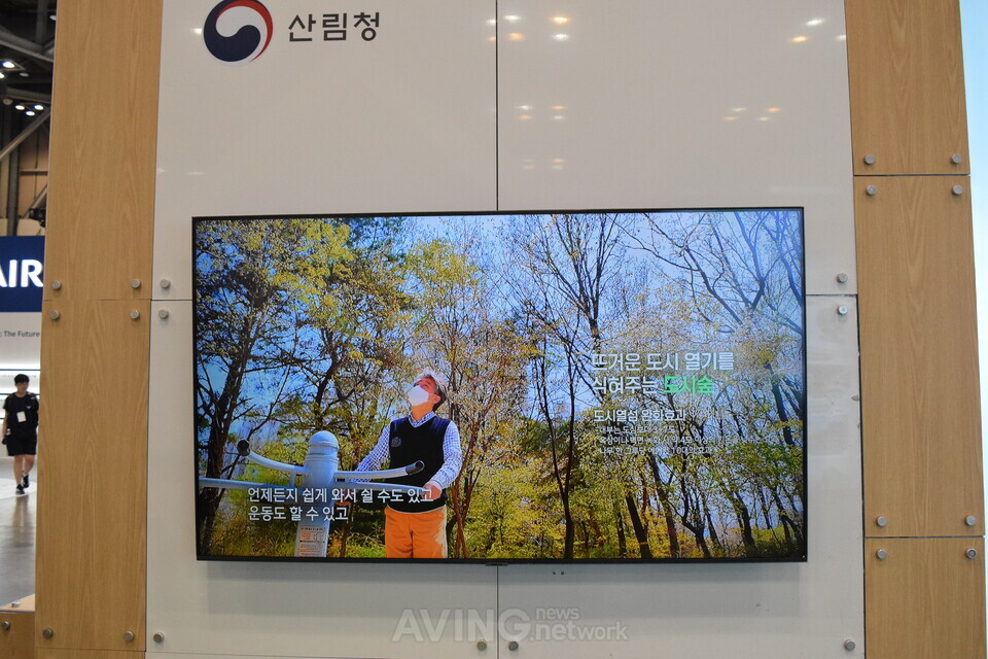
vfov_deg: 40.0
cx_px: 494
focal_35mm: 33
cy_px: 330
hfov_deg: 57.2
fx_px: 906
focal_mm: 22
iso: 3200
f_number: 5.6
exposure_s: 1/320
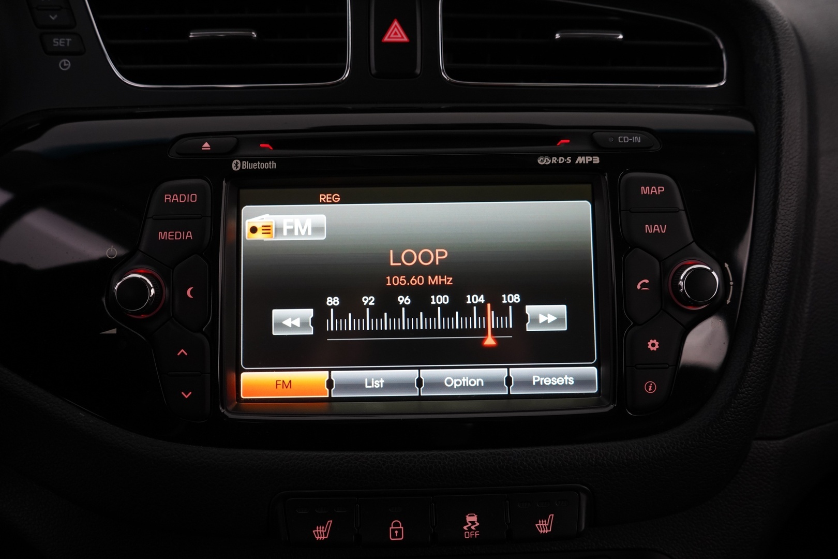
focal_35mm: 28
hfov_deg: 65.5
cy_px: 280
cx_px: 419
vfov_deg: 46.4
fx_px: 652
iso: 1600
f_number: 4.5
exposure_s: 1/40
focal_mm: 28
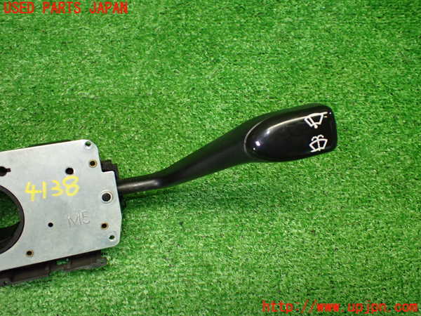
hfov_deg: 60.0
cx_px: 210
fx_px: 365
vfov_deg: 46.8
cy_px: 158
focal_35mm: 30
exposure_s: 1/125
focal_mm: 5.4
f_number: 2.3
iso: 640
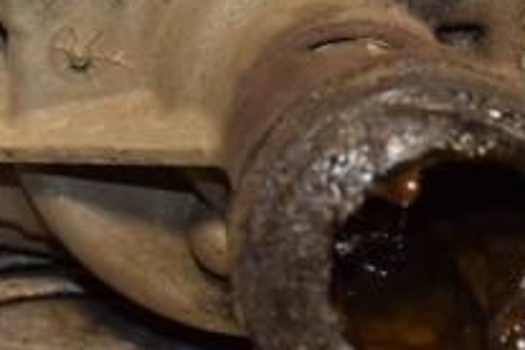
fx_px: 1581
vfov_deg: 12.6
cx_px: 216
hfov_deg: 18.8
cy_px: 68
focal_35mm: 108
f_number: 5
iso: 800
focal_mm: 25
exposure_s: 1/200
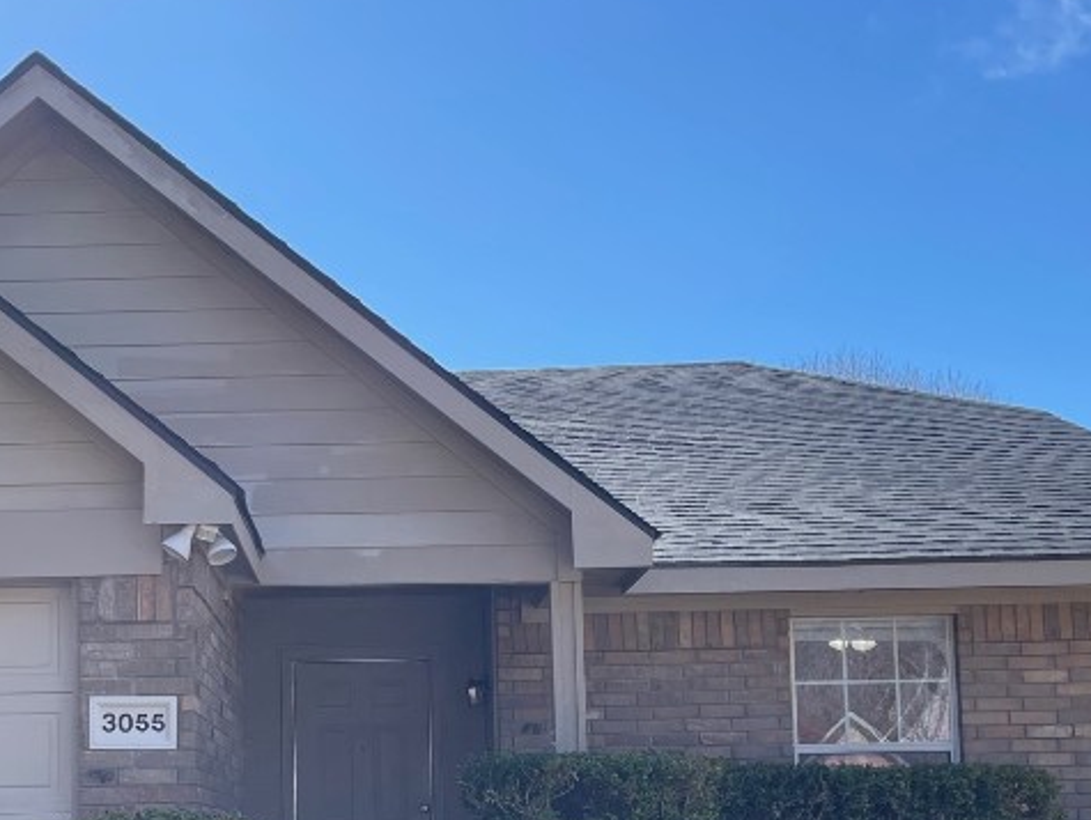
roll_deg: +0.1
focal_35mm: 56
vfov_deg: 25.5
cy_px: 701
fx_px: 1766
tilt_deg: +4.7
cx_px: 253
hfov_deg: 33.5
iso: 32
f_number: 1.6
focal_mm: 5.1
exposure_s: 1/1795
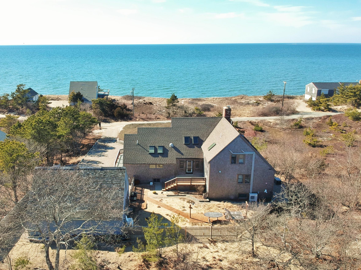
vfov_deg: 44.0
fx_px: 334
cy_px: 158
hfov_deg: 56.5
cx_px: 151
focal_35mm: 32
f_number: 2.6
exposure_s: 1/640
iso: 100
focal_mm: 4.49
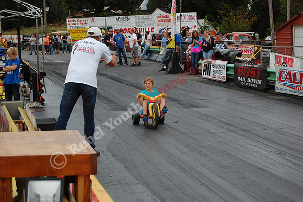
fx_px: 694
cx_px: 152
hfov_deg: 24.6
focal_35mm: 82
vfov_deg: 16.5
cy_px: 101
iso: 400
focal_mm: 55
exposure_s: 1/1000
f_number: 5.6
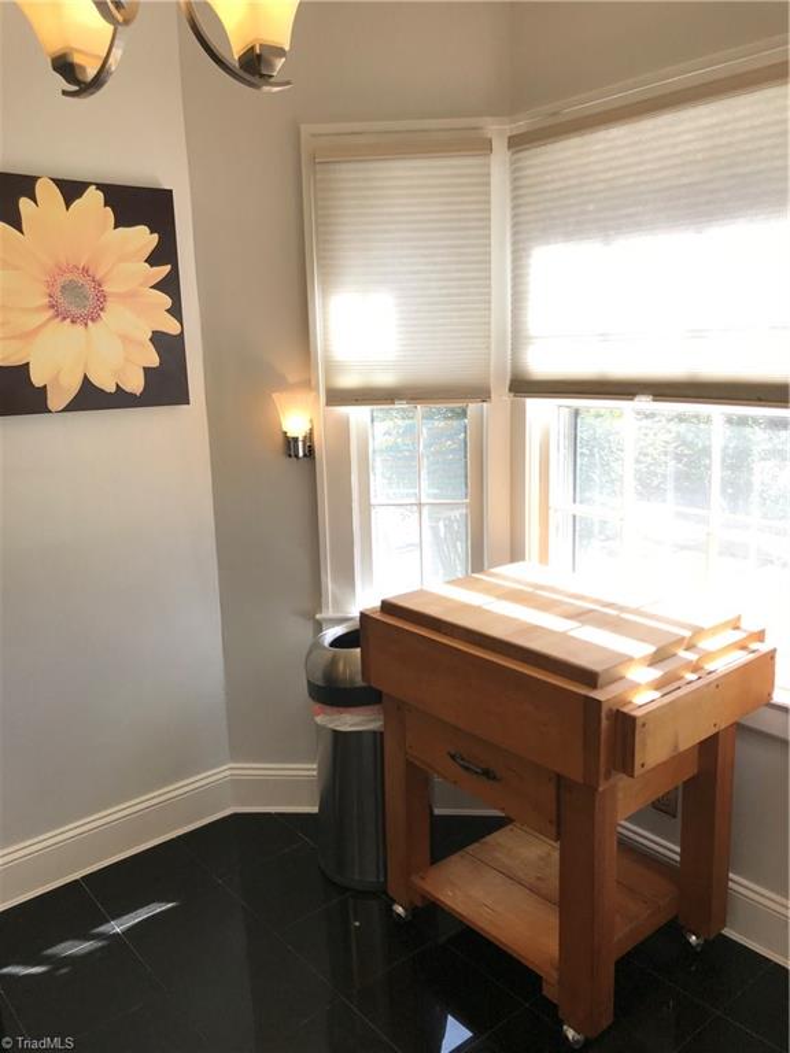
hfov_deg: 49.7
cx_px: 395
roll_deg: +1.6
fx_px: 852
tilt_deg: -9.4
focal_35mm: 28
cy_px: 526
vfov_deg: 63.4
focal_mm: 3.99
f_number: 1.8
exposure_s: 1/267
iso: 20
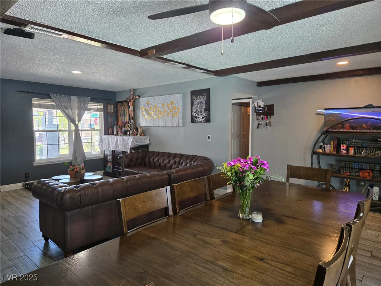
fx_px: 253
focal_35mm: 23
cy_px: 143
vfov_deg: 58.9
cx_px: 190
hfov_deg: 73.9
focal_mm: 5.4
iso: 250
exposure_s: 1/120
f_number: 1.8
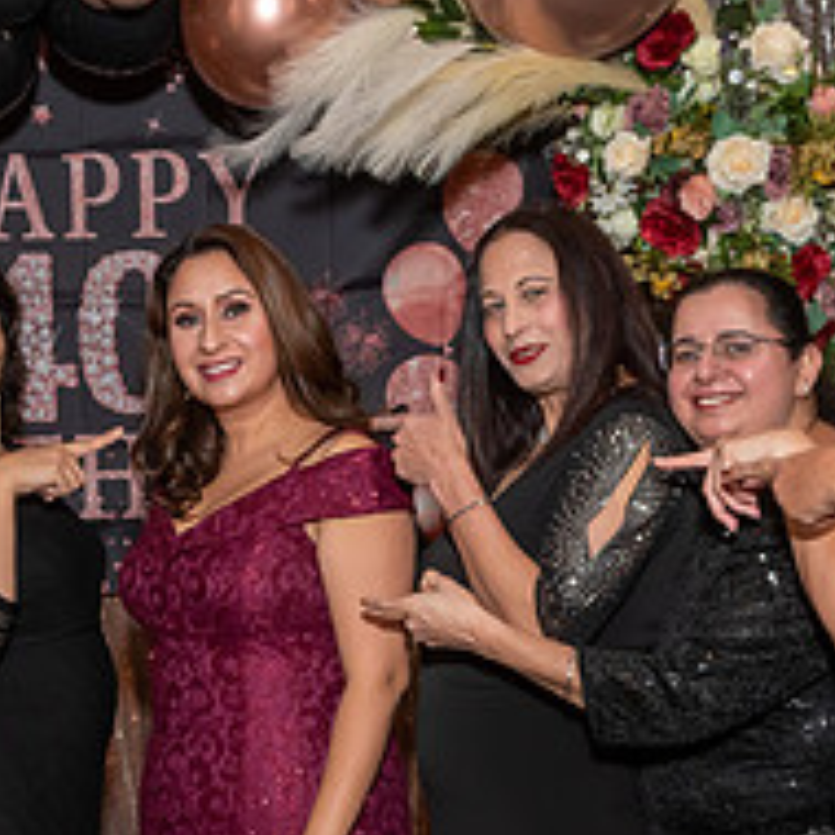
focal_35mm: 83
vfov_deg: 20.2
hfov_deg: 20.7
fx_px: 2265
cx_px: 206
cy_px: 838
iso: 640
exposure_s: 1/250
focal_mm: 18
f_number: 9
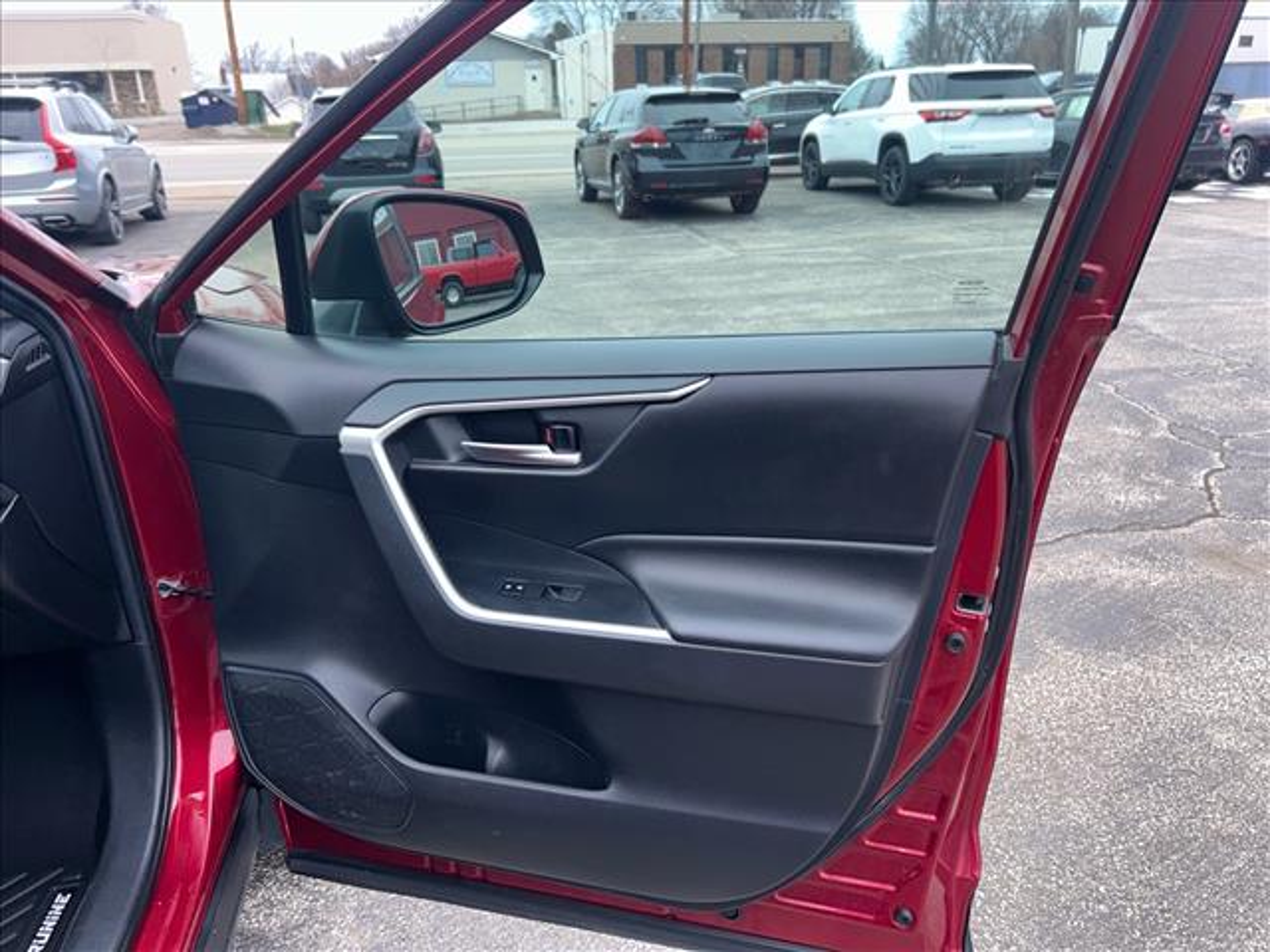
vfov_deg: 53.1
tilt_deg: -21.5
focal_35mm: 26
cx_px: 635
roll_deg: +1.5
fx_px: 954
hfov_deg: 67.3
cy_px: 476
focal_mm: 5.7
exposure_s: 1/541
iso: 32
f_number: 1.5
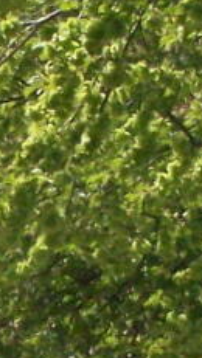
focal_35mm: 431
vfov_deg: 5.0
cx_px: -36
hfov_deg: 2.8
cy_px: 322
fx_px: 4103
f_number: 6.3
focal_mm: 11.1
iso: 400
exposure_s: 1/1600
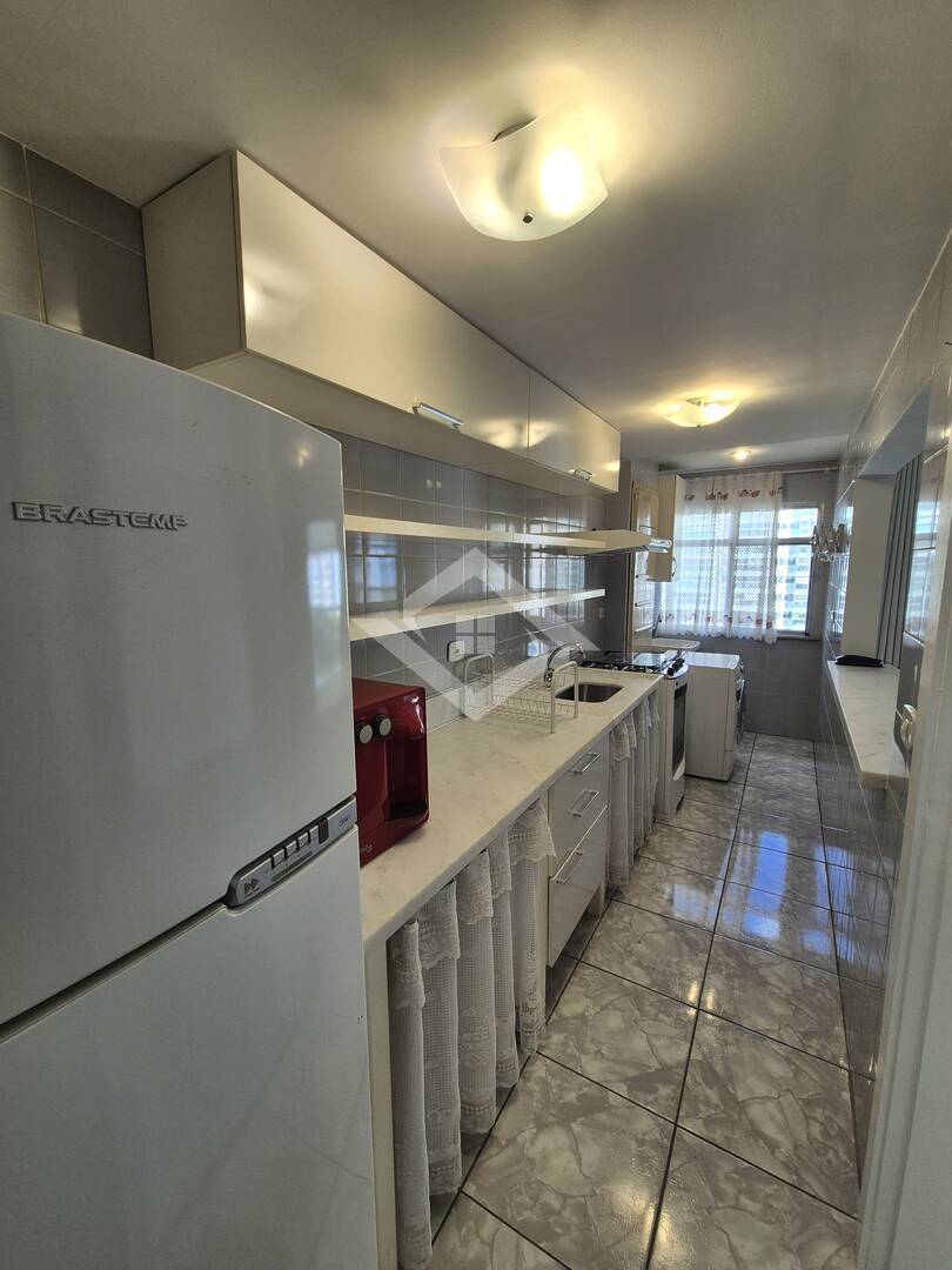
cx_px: 476
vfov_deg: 106.2
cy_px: 635
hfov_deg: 89.9
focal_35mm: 13
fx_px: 477
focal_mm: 2.2
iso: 64
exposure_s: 1/120
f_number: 2.2
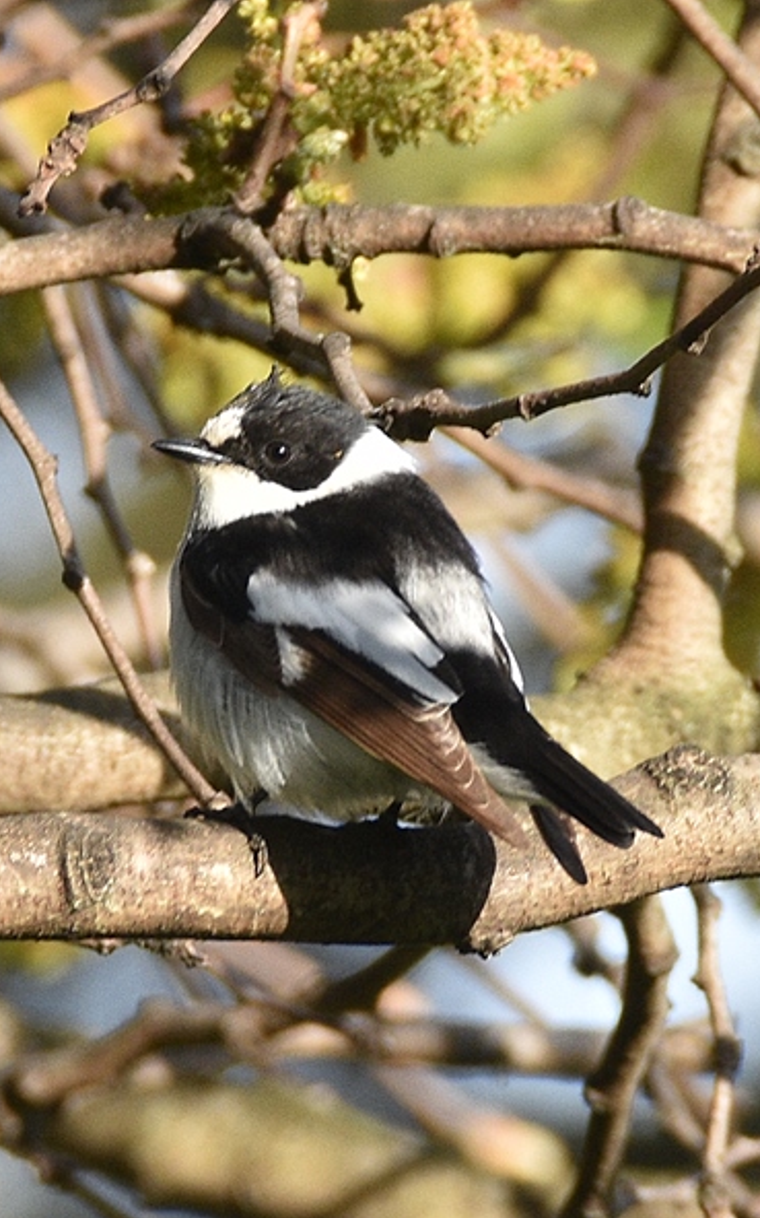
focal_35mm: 690
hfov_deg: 1.9
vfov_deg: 3.0
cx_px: 172
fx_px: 22883
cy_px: 609
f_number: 9
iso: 400
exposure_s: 1/320
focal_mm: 300
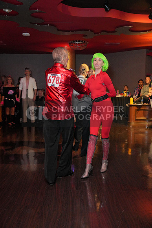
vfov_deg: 54.4
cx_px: 76
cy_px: 114
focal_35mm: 35
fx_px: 222
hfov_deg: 37.9
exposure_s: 1/200
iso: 4000
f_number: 4
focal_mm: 35
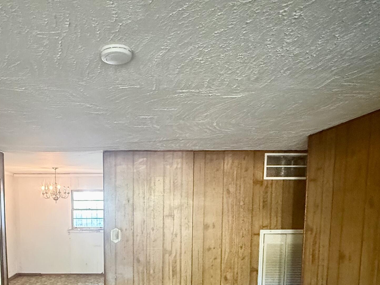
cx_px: 125
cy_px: 230
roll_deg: +0.2
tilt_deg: -5.1
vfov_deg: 45.6
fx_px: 318
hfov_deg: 60.2
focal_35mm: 29
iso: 800
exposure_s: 1/60
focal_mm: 2.22
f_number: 2.2
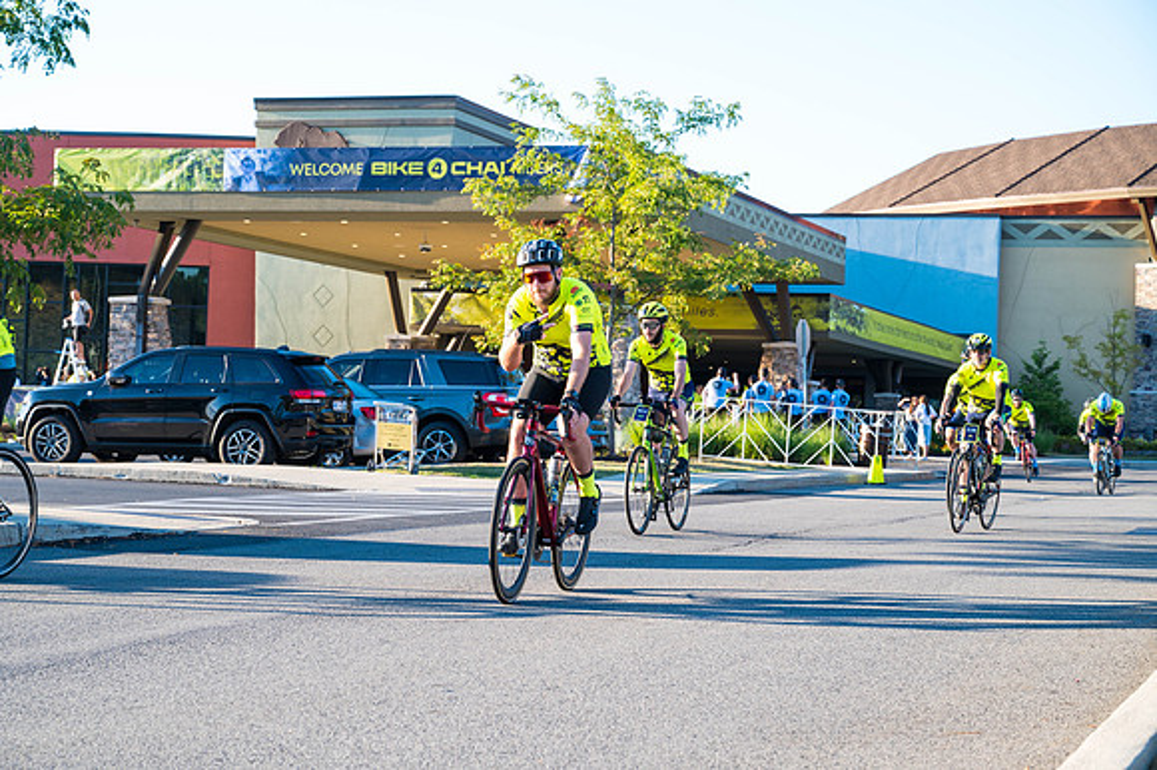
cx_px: 578
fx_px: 2248
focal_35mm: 70
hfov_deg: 28.9
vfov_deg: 19.4
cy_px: 385
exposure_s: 1/250
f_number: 6.3
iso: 400
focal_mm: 70
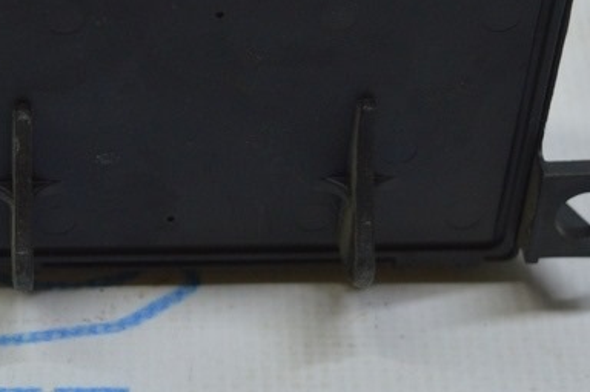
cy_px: 190
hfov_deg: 14.1
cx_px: 0
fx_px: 2357
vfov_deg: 9.5
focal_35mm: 144
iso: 400
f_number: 4.8
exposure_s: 1/80
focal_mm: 36
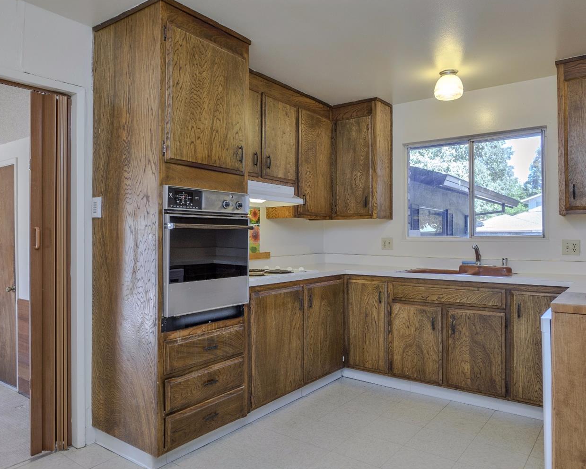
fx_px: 434
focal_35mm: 25
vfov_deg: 56.8
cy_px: 233
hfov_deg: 68.1
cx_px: 306
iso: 100
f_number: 5
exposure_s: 1/20
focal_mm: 15
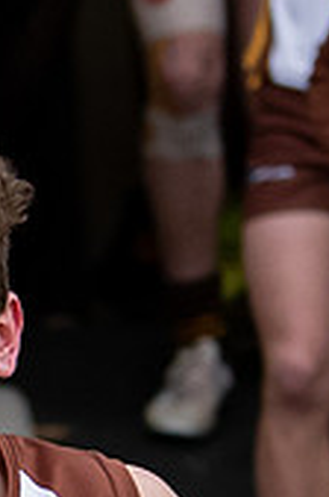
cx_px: -255
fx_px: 23495
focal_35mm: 1707
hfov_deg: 0.8
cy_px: 669
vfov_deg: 1.2
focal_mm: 102
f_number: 3.5
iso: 360
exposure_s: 1/1000
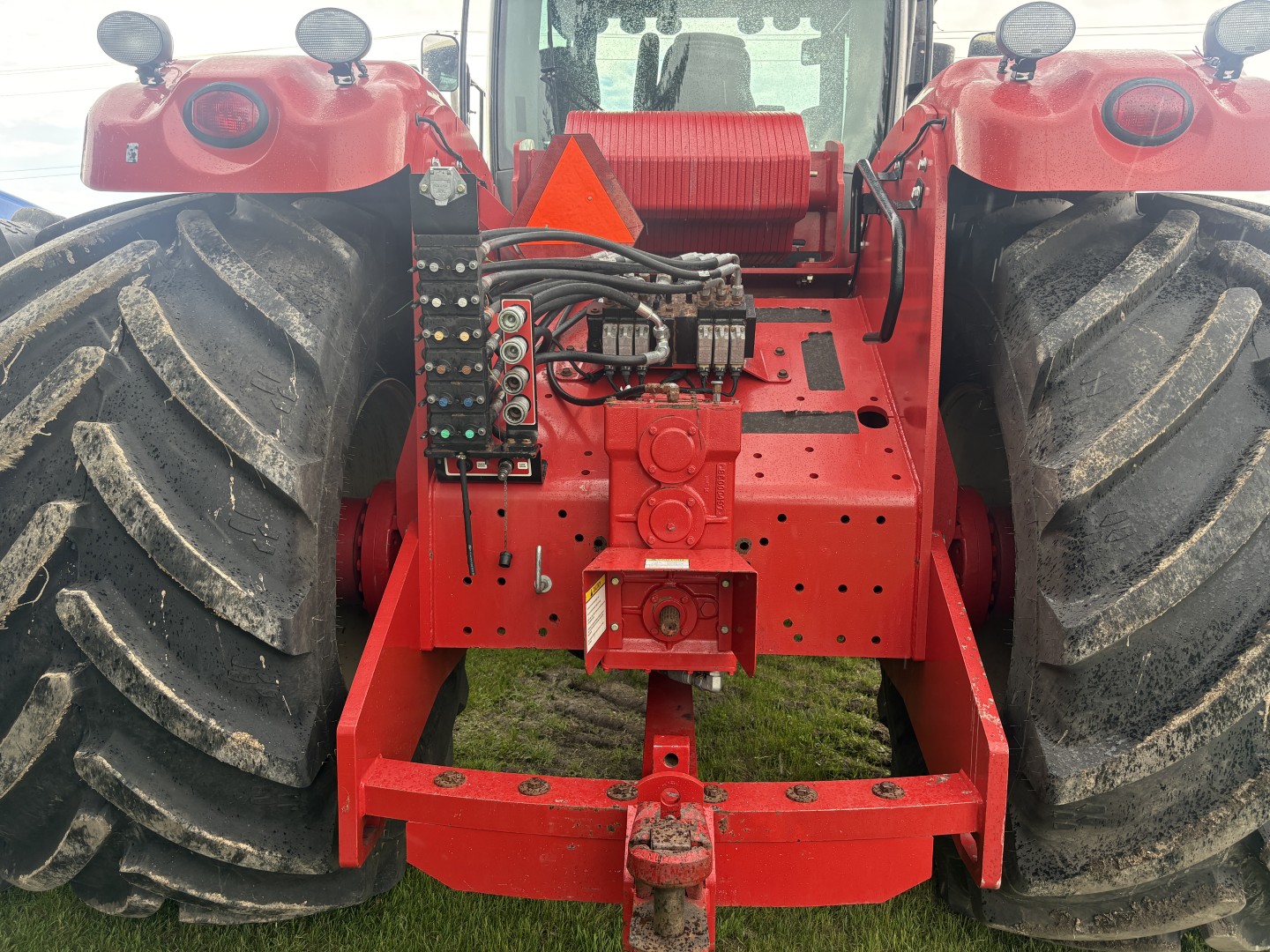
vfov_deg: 53.1
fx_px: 954
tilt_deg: -7.7
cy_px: 476
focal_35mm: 26
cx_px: 635
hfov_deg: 67.3
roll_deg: +0.1
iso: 80
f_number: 1.6
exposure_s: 1/238
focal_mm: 5.96
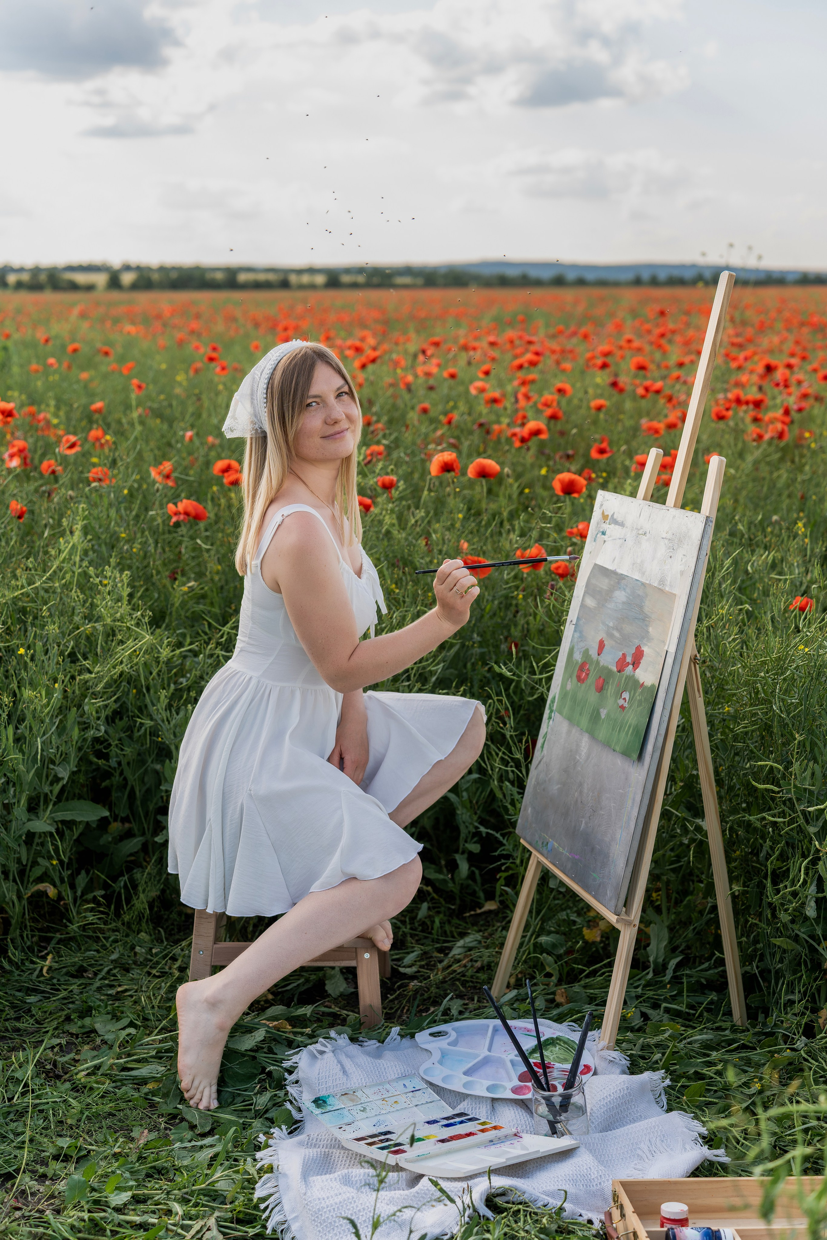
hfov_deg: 28.1
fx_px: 1654
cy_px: 620
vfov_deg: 41.1
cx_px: 414
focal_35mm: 48
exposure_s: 1/400
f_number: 3.2
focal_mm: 48
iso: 100
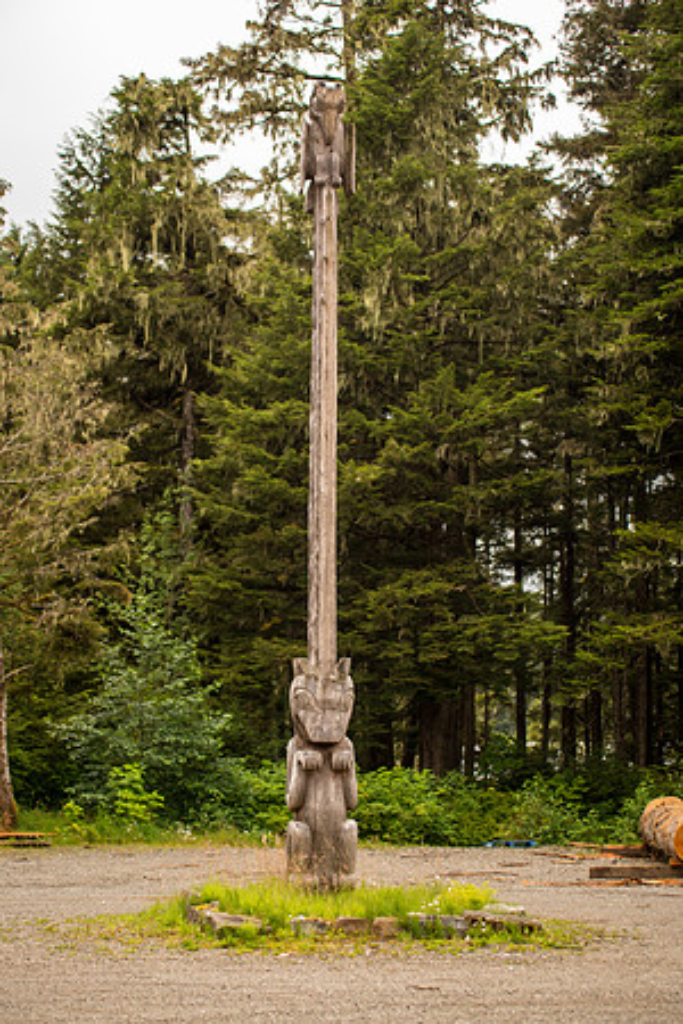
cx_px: 342
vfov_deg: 28.1
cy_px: 512
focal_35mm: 72
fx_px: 2049
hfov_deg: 18.9
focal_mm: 72
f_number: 2.8
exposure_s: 1/500
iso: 200
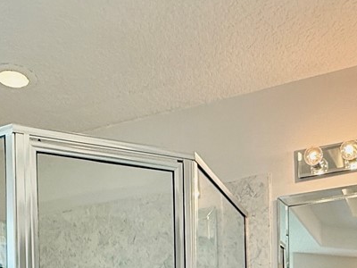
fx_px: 578
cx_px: 170
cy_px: 400
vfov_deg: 21.8
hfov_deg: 34.3
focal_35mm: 56
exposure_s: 1/120
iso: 64
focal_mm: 2.22
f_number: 2.2
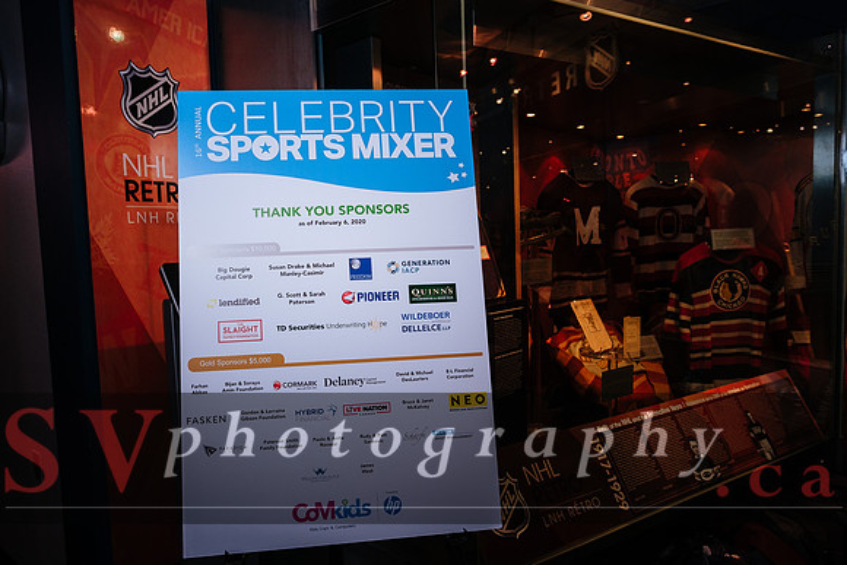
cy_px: 303
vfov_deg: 48.6
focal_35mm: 27
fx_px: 626
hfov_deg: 68.0
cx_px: 386
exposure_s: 1/80
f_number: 5
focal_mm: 15.9
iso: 800
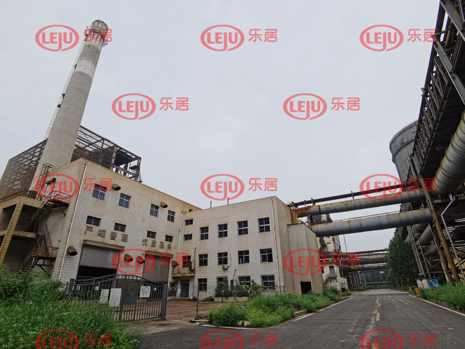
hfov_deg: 91.0
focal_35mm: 17
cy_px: 174
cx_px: 232
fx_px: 228
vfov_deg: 74.7
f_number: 2.2
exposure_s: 1/925
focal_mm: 2.26
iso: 50
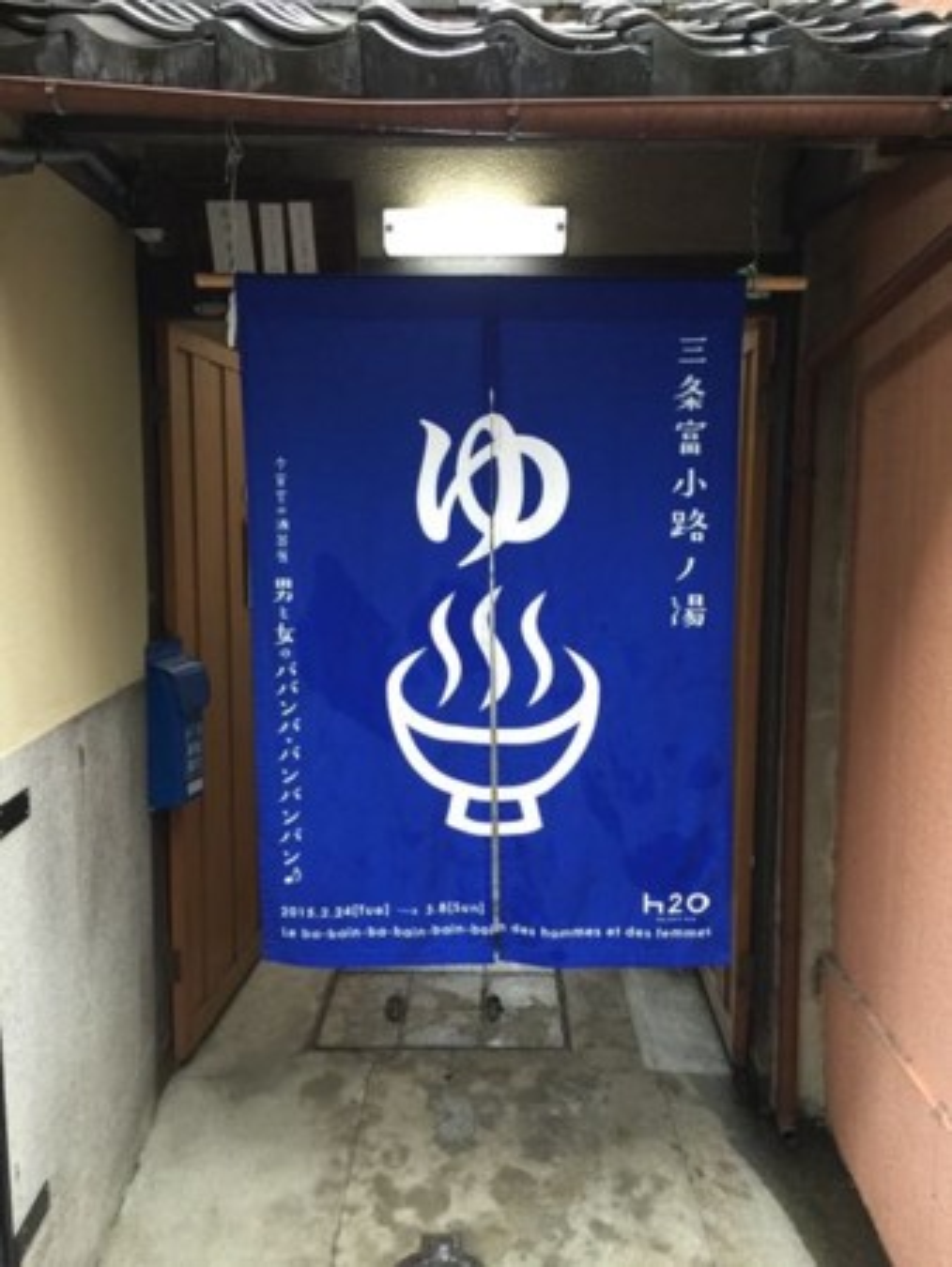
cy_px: 634
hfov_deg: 48.3
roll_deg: +0.2
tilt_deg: -6.8
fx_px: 1062
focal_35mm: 29
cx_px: 476
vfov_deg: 61.6
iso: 100
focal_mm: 4.15
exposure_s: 1/15
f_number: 2.2
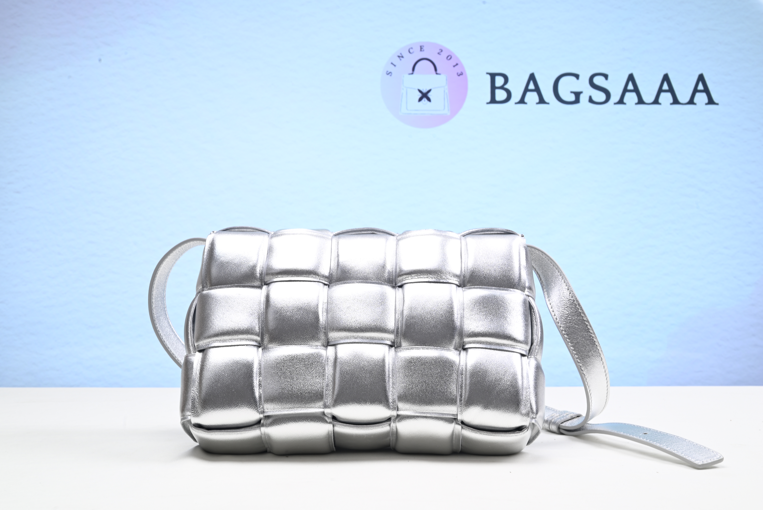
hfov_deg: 50.7
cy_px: 255
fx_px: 806
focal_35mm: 38
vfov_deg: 35.1
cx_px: 382
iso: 100
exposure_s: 1/2
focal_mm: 38
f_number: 16
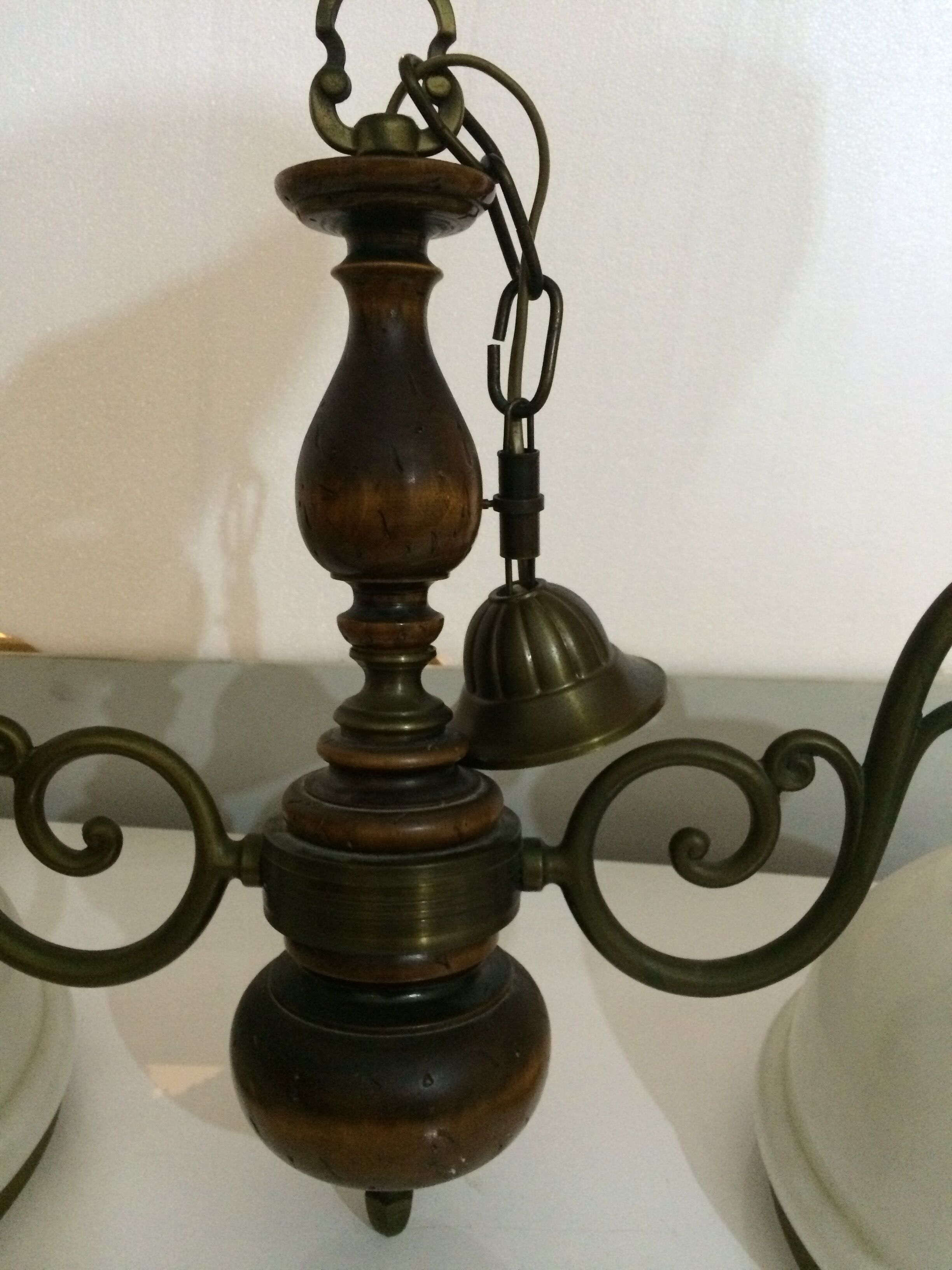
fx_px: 1063
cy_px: 635
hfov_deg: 48.2
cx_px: 476
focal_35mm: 29
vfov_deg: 61.7
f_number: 2.2
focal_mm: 4.15
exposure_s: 1/17
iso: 400
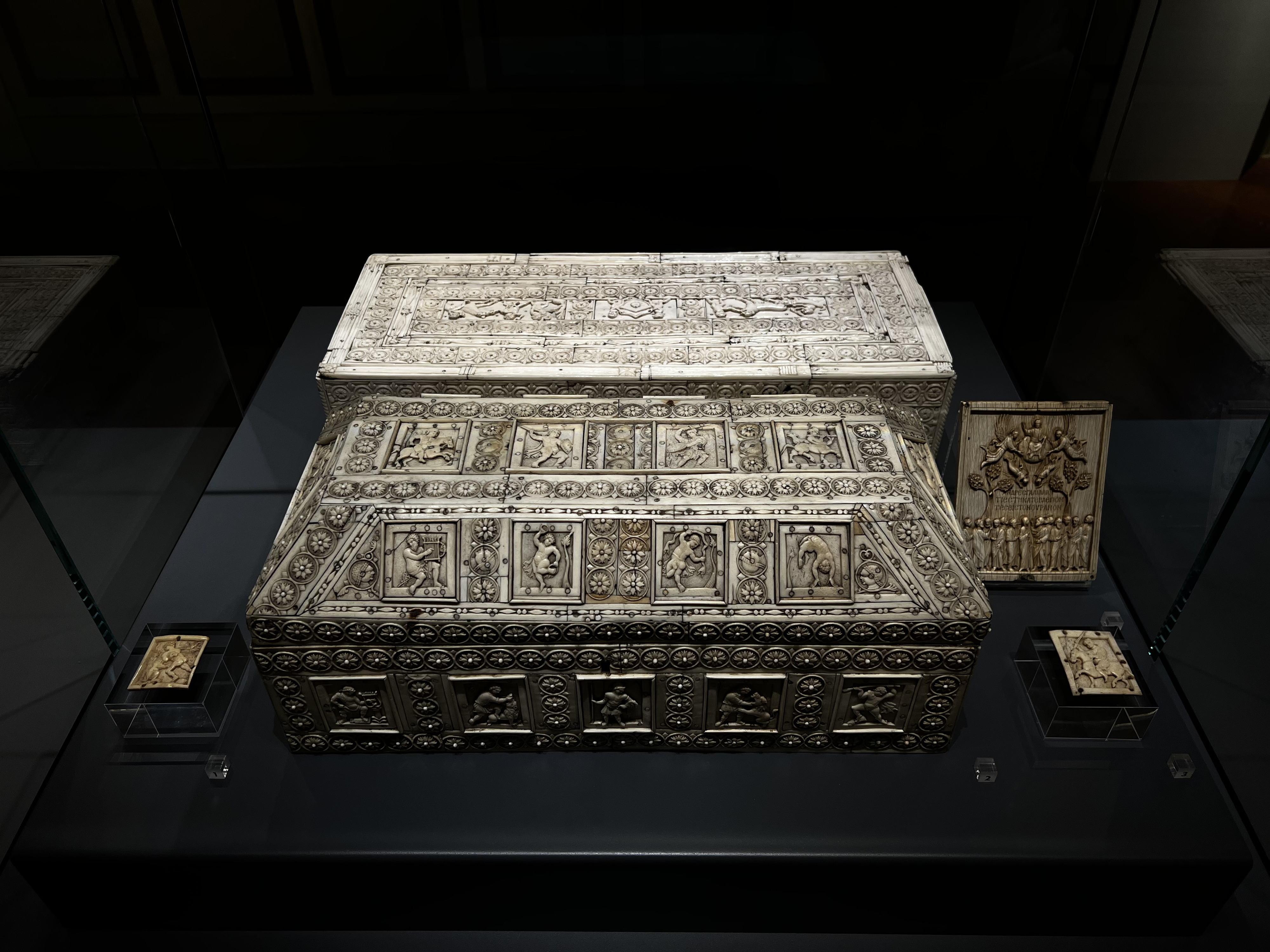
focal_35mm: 26
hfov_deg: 67.3
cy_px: 476
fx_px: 954
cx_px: 635
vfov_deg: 53.1
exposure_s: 1/71
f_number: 1.5
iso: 80
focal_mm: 5.7
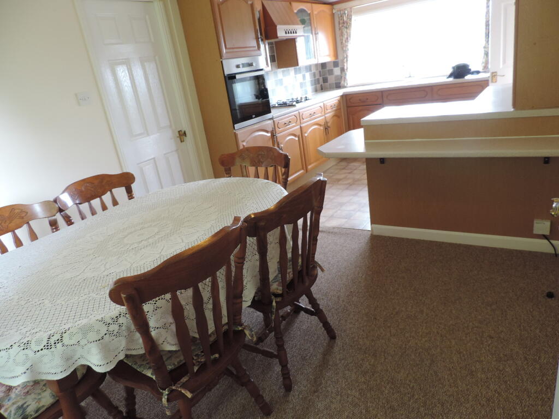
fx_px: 388
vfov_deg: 56.8
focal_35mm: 24
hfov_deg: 71.6
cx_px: 280
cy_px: 210
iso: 360
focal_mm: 4.3
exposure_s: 1/30
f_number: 3
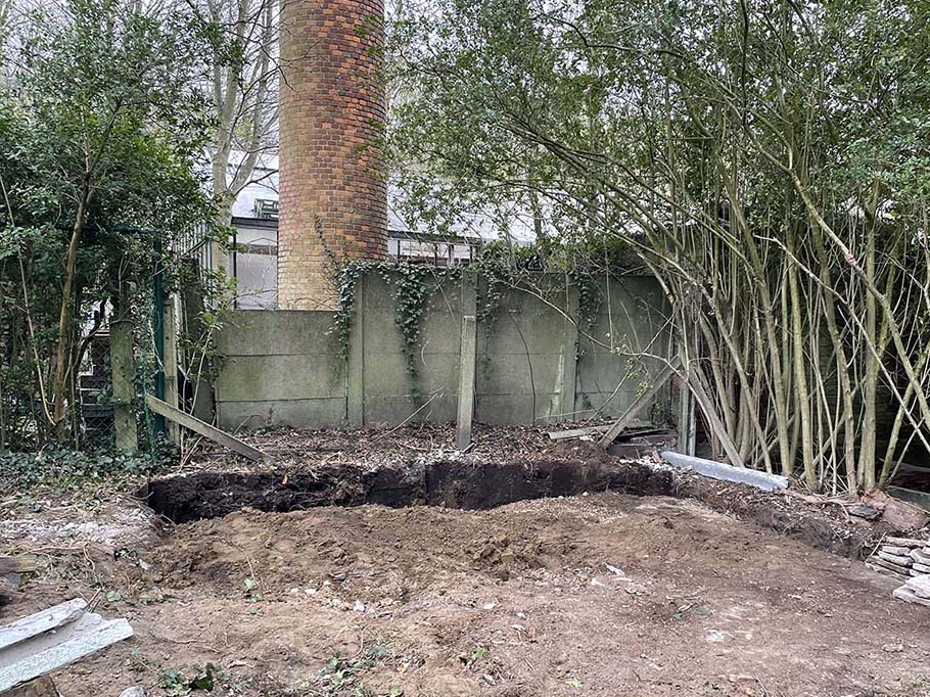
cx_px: 534
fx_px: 886
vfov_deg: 42.7
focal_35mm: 33
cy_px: 415
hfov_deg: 55.1
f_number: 1.6
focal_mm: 4.2
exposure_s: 1/152
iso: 32
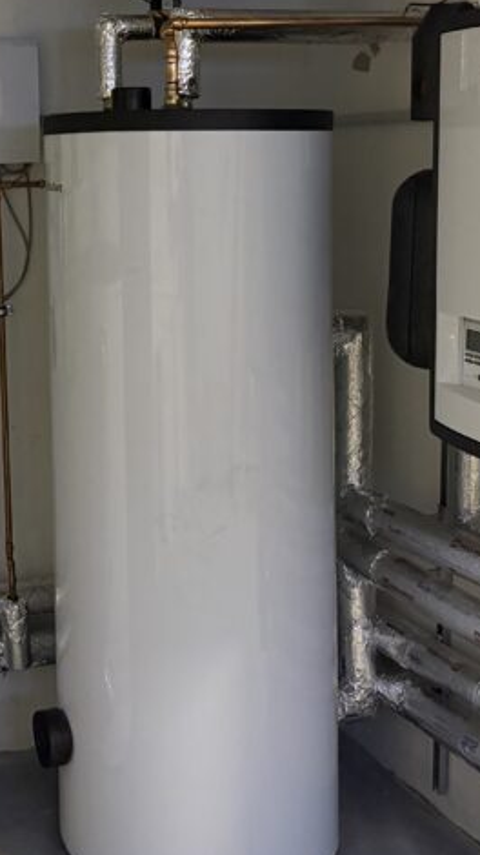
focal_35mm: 57
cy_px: 236
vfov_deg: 36.0
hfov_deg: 20.6
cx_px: 42
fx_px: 1291
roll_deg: +1.3
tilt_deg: -4.7
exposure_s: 1/50
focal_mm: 6.76
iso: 800
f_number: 1.78
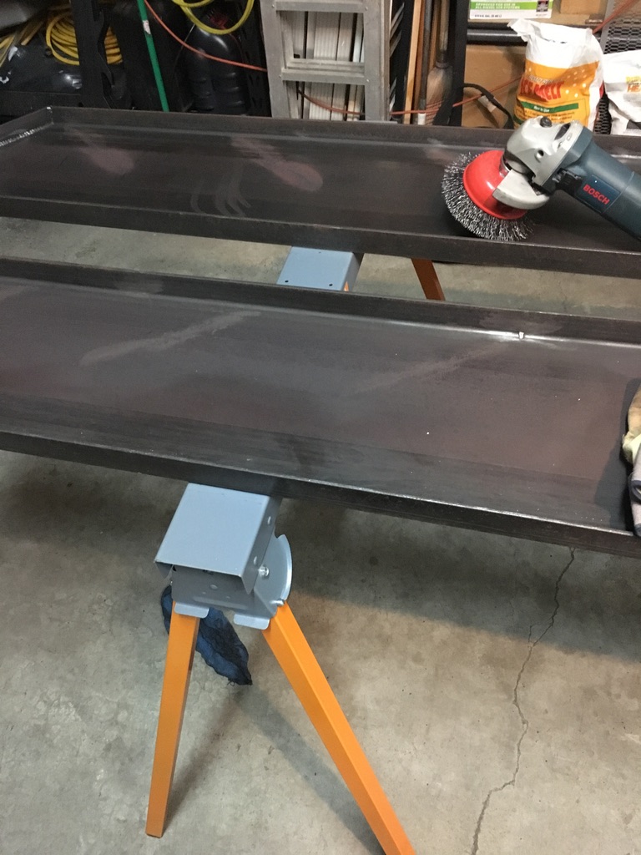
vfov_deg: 61.7
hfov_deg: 48.2
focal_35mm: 29
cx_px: 320
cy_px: 428
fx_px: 716
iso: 320
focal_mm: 4.15
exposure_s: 1/15
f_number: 2.2
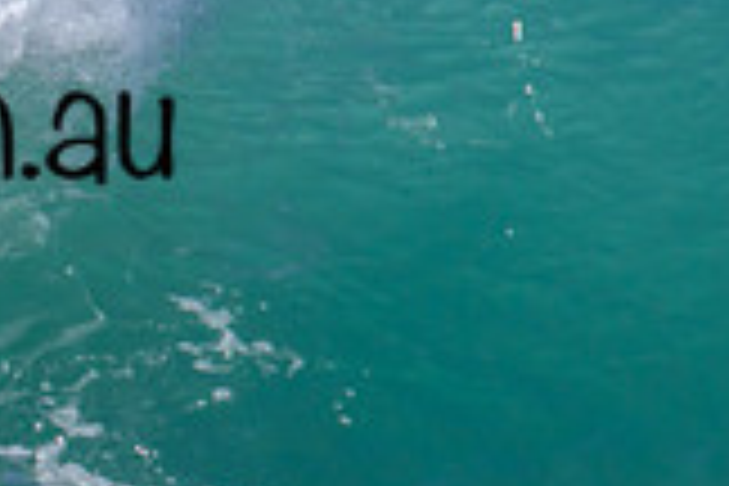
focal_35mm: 3502
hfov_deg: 0.6
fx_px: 70910
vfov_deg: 0.4
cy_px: 154
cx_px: -278
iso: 720
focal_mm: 800
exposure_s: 1/2000
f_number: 11
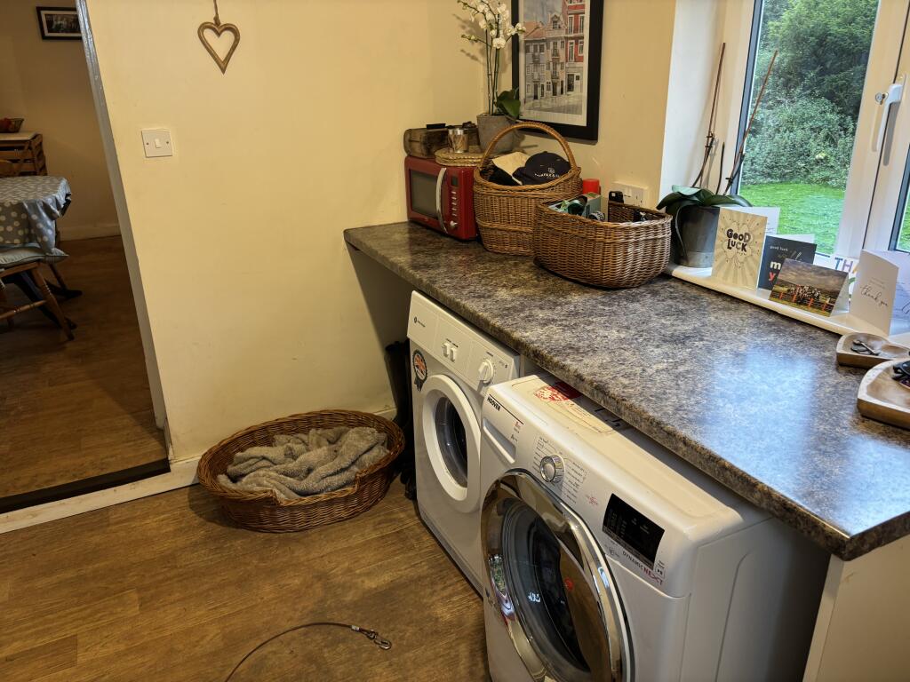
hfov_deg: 67.3
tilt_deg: -20.9
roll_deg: +1.1
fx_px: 683
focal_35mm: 26
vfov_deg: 53.1
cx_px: 455
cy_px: 341
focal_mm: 5.96
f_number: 1.6
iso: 100
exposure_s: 1/50
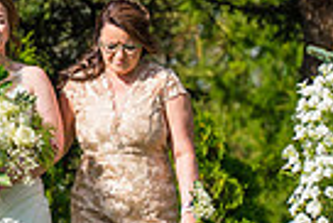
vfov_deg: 1.7
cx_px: -19
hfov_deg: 2.6
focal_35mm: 799
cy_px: 18
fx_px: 7399
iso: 400
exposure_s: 1/3200
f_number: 4
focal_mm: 150
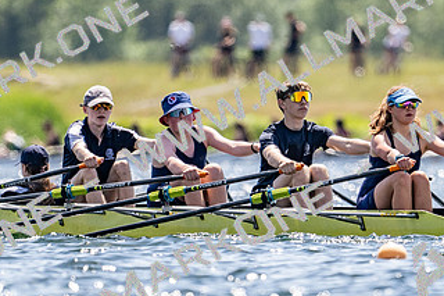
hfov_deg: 1.9
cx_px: 293
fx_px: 13411
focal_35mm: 1088
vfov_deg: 1.3
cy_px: 176
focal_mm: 400
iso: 220
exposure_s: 1/2500
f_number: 4.5
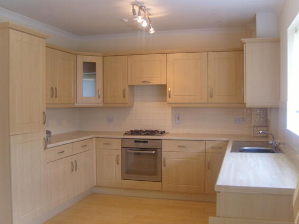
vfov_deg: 39.6
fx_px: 311
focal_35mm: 36
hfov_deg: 51.4
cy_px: 110
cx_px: 150
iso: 144
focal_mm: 7.4
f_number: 2.8
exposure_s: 1/30
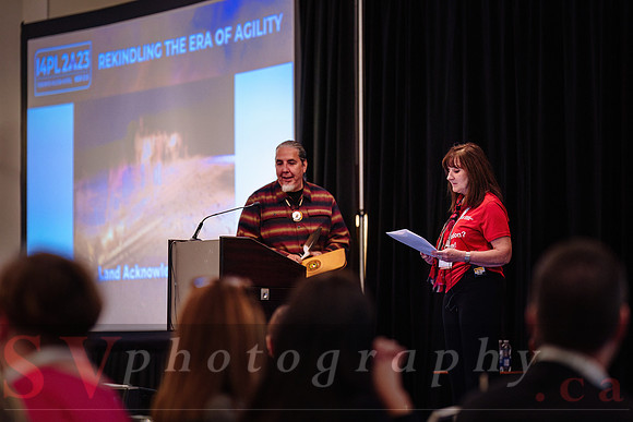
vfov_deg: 9.8
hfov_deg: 14.6
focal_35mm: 140
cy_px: 210
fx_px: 2466
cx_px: 324
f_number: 2.8
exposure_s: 1/100
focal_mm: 135
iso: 1600
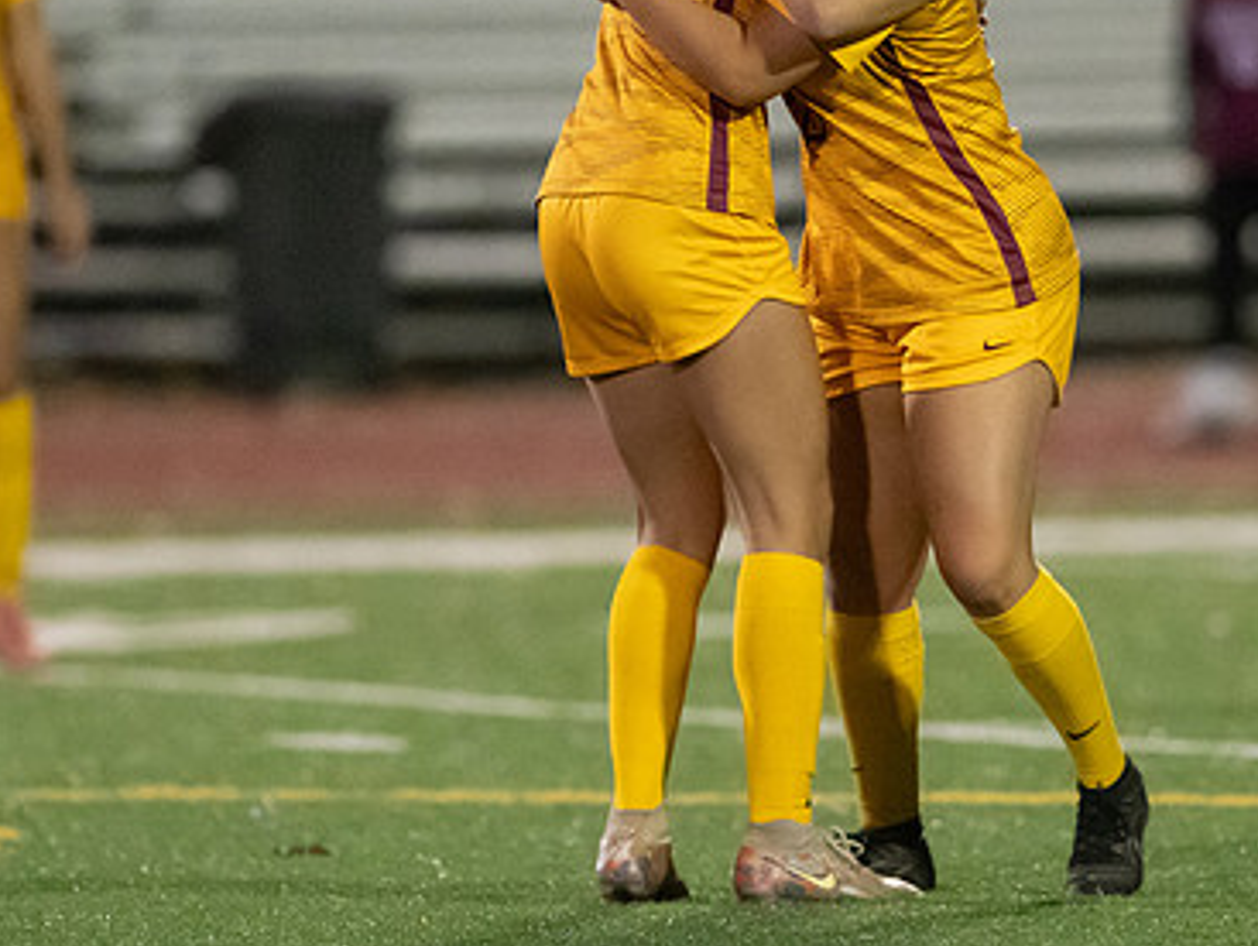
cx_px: 872
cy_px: 319
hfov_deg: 2.7
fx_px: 26410
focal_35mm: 726
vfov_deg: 2.1
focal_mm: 300
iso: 14400
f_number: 2.8
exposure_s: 1/1000
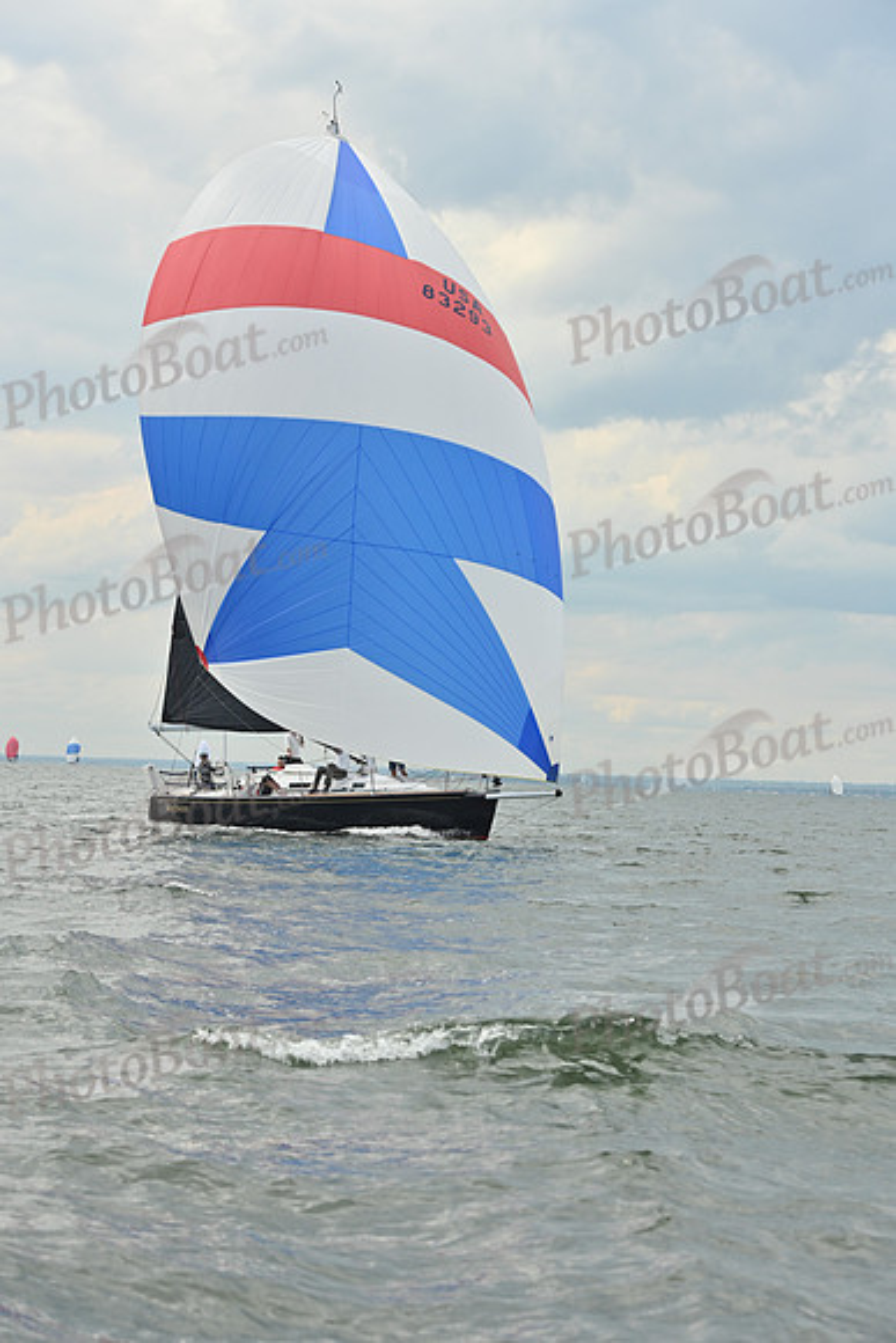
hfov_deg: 14.0
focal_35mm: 98
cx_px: 448
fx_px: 3656
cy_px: 672
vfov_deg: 20.8
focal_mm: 98
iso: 320
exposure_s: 1/1600
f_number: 7.1
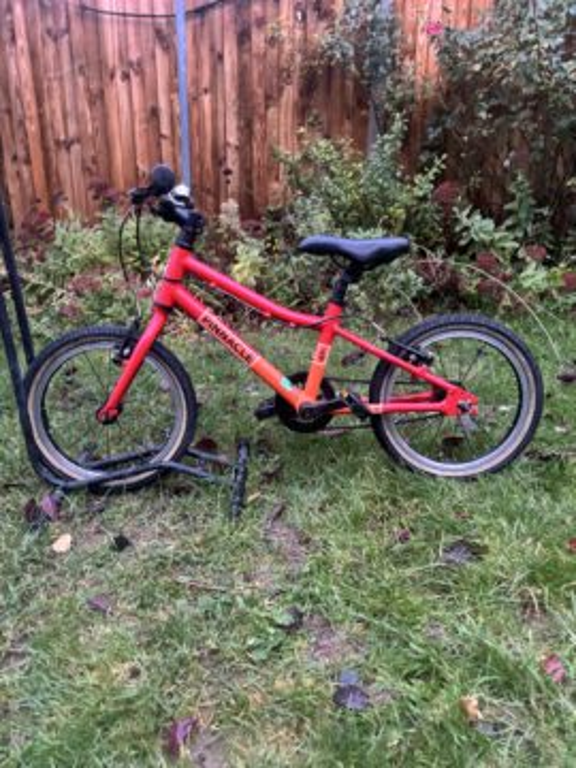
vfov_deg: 67.3
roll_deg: -2.7
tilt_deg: -19.2
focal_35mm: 26
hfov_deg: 53.1
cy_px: 384
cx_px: 288
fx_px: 577
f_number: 1.6
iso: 640
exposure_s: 1/36
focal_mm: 5.96
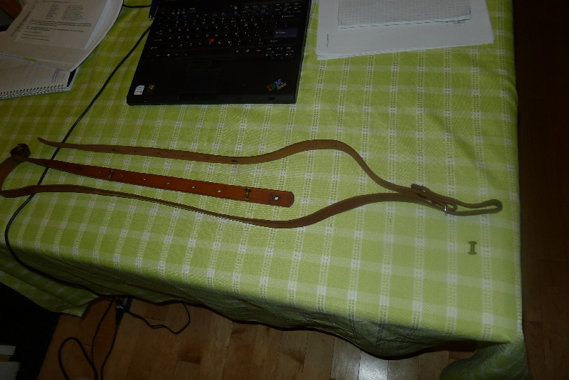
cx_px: 284
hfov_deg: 73.7
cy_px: 190
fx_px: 379
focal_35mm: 24
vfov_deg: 53.2
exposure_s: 1/200
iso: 80
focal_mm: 5.1
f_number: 2
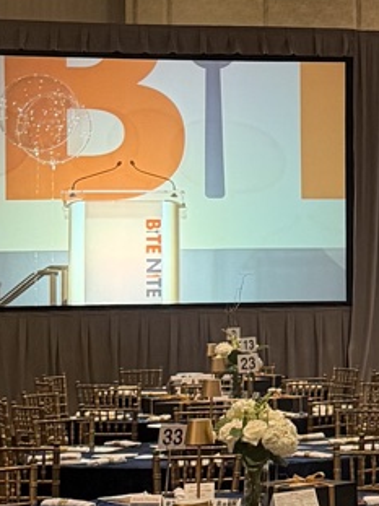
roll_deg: +1.1
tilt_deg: +1.4
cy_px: 207
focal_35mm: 136
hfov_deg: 9.9
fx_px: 1987
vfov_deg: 14.5
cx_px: 821
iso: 250
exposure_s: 1/60
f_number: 1.78
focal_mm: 6.76
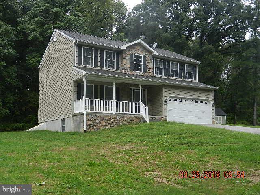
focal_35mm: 38
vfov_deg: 37.7
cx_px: 130
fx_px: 285
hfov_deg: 49.0
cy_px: 98
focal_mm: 6.9
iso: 160
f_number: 4
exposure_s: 1/100
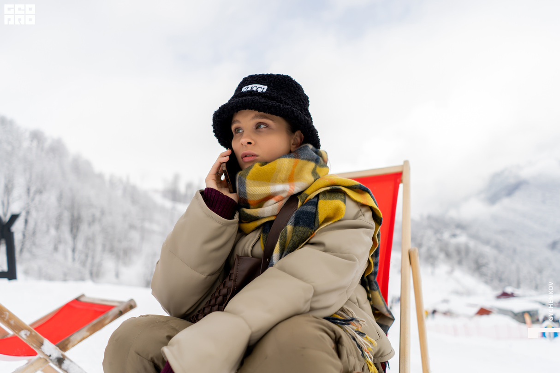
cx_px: 280
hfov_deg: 65.5
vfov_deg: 46.4
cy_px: 186
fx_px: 435
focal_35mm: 28
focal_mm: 28
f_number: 2.2
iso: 200
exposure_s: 1/2500
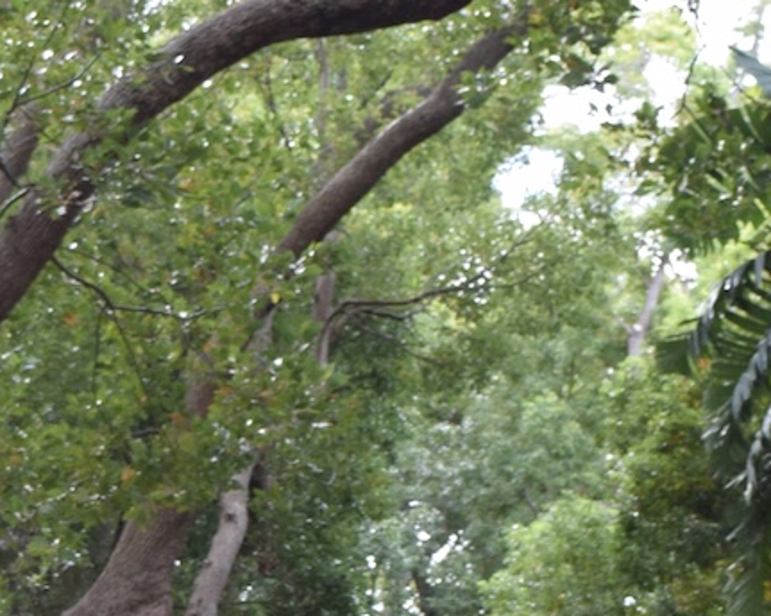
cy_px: 848
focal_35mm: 170
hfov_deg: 11.3
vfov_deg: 8.9
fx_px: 3876
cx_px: 234
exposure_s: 1/125
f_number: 5.6
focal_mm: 26
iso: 400
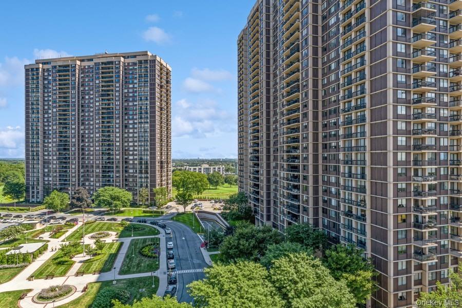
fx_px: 252
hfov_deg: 85.1
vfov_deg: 63.0
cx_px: 231
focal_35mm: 20
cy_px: 154
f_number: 11
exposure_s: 1/100
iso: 100
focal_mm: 19.6
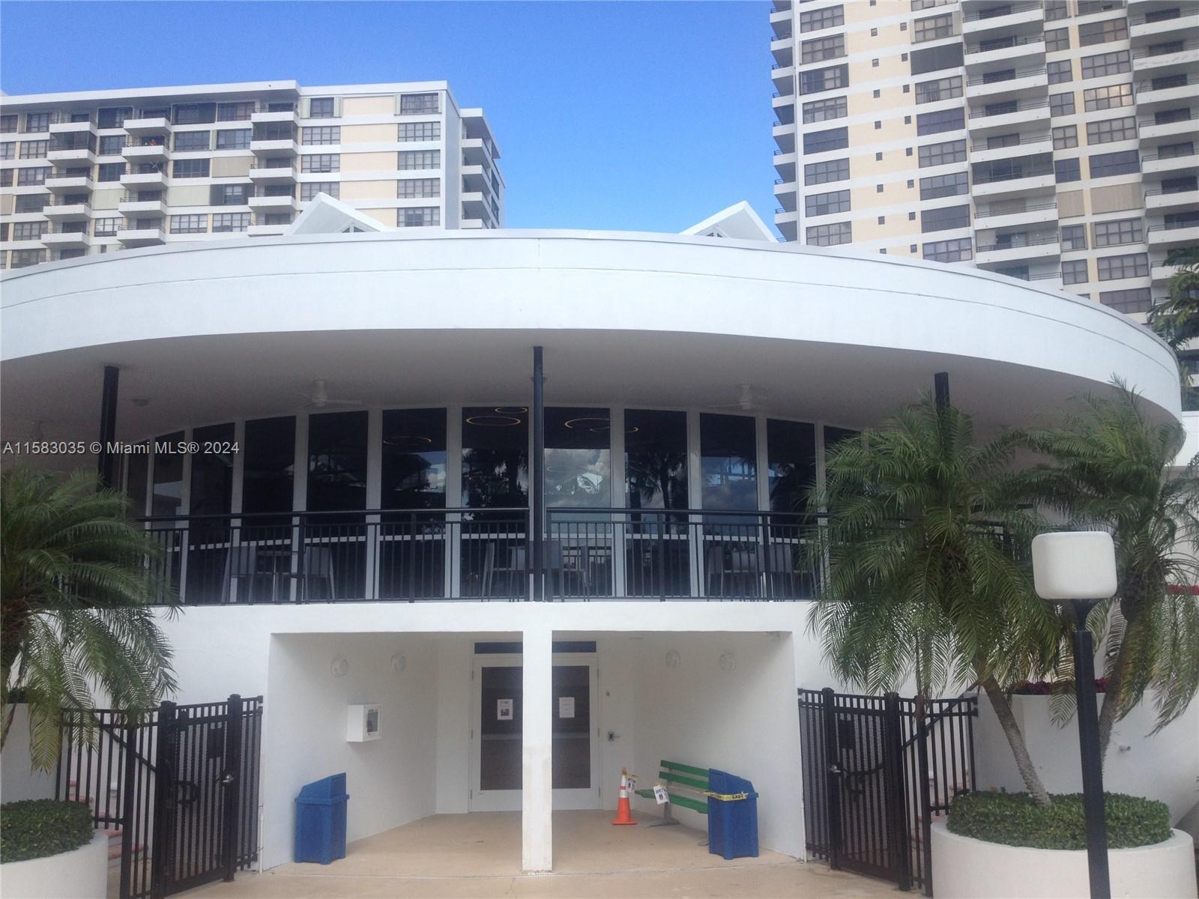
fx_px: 1212
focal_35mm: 35
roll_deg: +0.6
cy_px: 450
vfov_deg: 40.7
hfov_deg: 52.6
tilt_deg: +5.4
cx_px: 600
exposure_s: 1/920
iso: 50
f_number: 2.4
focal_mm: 4.28
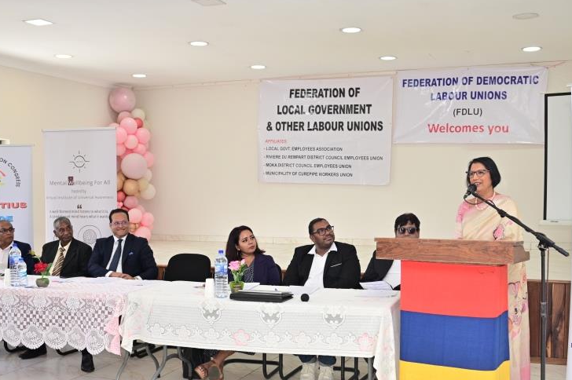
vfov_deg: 29.7
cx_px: 292
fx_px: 714
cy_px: 233
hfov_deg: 43.6
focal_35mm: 45
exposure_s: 1/200
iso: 1250
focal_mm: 32
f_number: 5.6
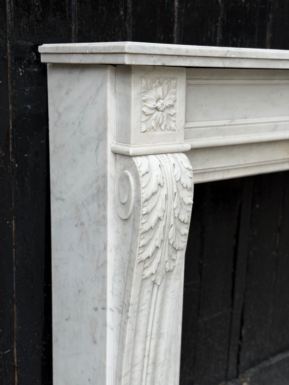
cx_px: 144
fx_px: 534
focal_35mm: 48
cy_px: 192
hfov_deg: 30.3
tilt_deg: -13.4
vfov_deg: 39.7
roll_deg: -4.1
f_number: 1.78
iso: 64
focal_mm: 6.76
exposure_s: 1/1403
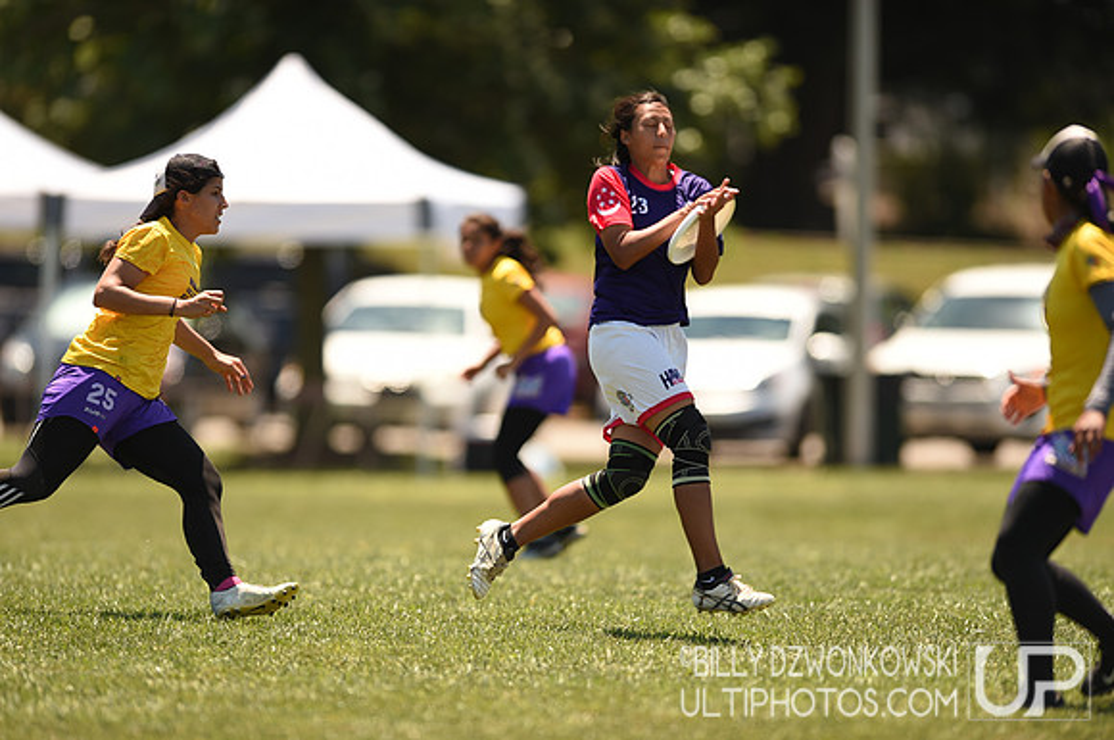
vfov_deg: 3.4
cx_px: 557
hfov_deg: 5.2
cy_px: 370
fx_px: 12360
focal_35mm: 400
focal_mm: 400
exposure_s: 1/1000
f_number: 2.8
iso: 100
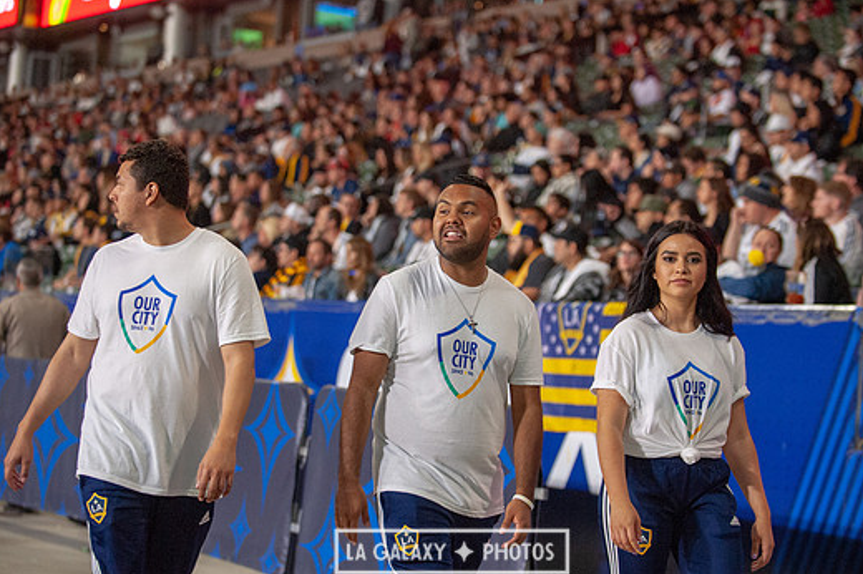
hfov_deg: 21.3
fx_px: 2300
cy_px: 302
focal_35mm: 96
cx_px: 451
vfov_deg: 14.2
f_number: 2.8
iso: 3200
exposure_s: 1/1250
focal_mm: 86
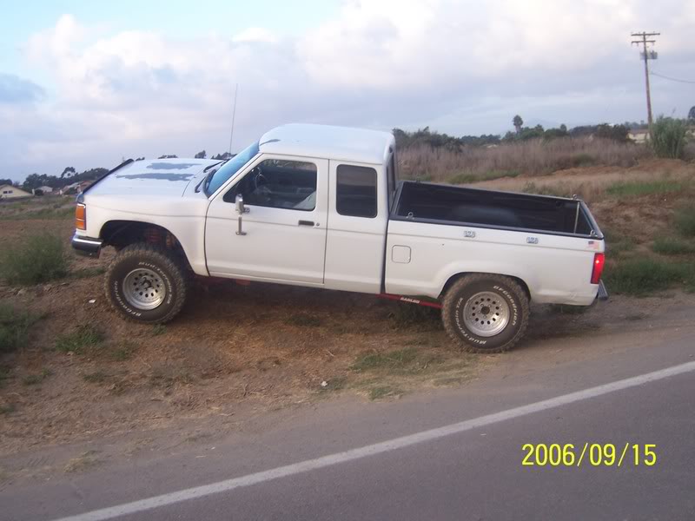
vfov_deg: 32.9
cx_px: 348
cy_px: 260
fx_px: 883
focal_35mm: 44
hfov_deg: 42.9
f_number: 3.3
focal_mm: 7.3
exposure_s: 1/125
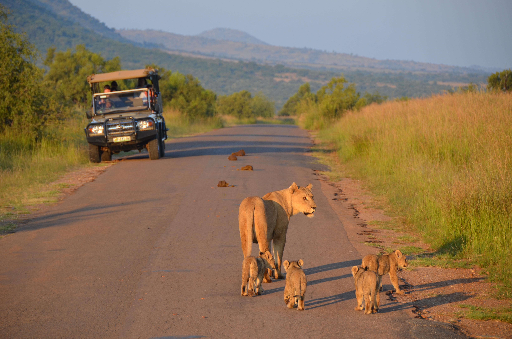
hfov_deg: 9.2
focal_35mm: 225
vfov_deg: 6.1
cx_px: 256
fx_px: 3193
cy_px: 170
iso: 220
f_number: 5.6
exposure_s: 1/320
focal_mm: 150
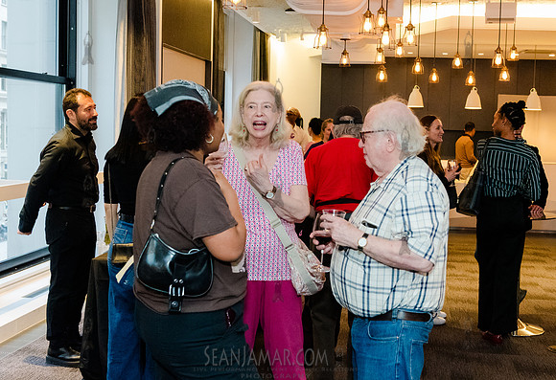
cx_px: 316
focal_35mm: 47
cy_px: 184
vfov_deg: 28.9
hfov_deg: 41.2
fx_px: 737
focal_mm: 36
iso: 6400
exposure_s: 1/160
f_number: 4.5
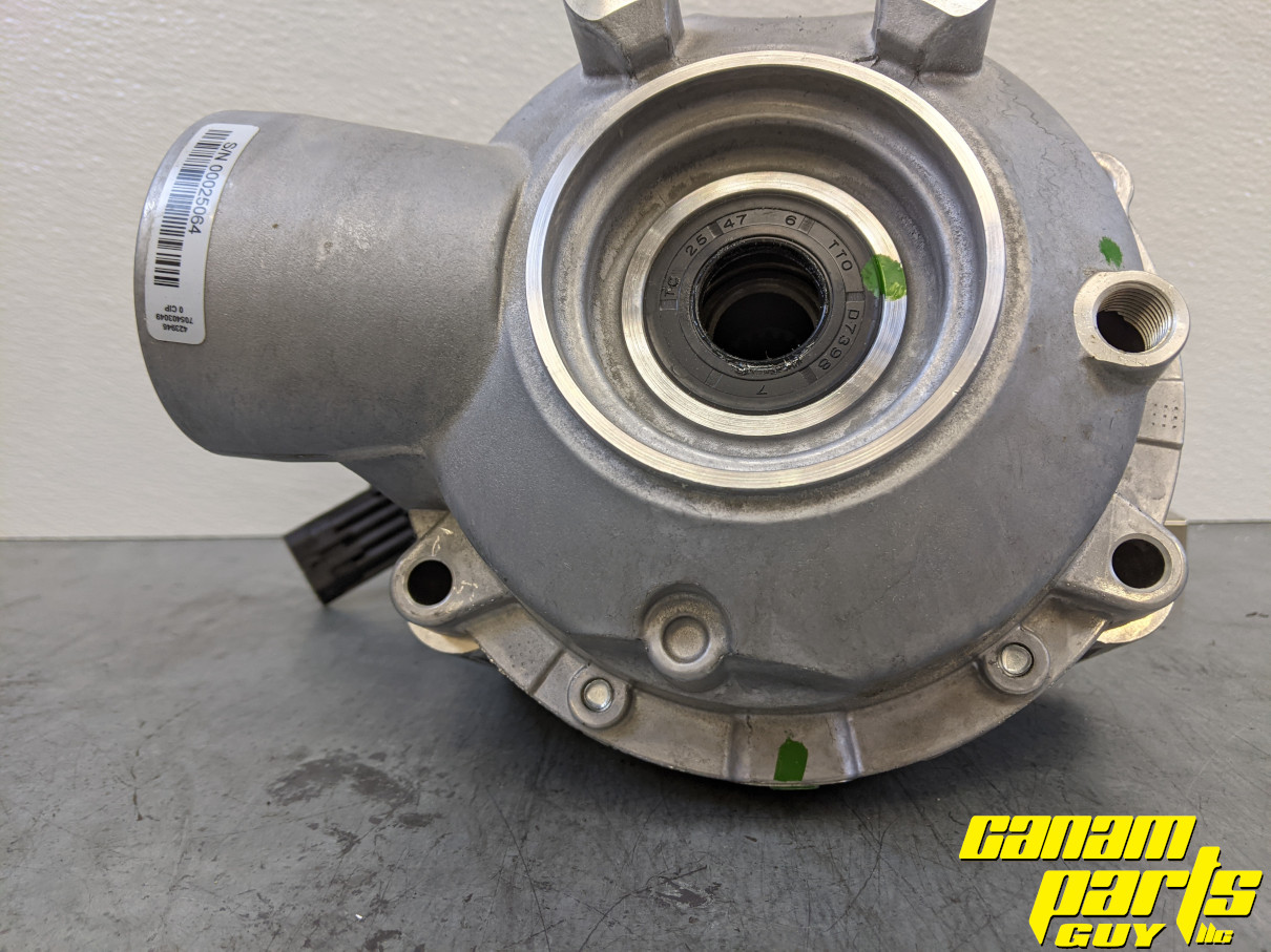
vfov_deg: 51.3
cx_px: 636
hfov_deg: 65.3
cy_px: 476
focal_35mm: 27
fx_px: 991
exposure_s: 1/120
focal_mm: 4.44
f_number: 1.8
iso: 86
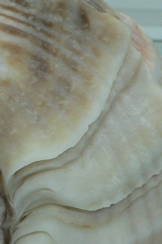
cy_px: 174
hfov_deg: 10.4
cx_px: -41
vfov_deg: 15.8
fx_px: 871
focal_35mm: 129
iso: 80
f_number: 2.8
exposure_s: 1/60
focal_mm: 4.6
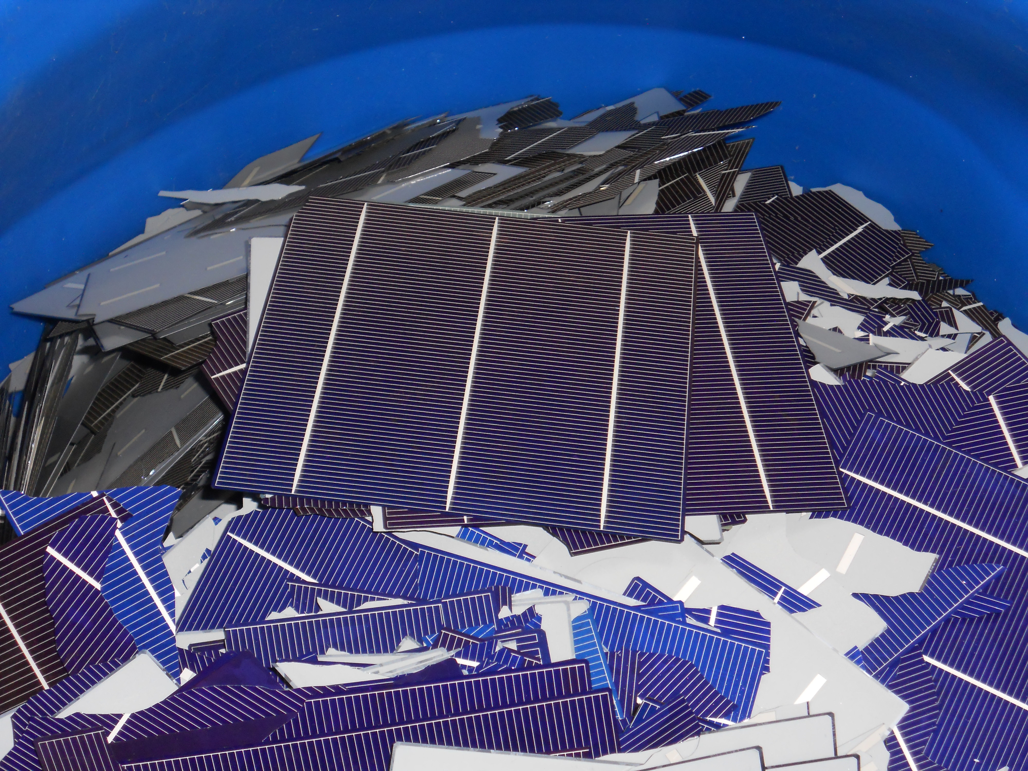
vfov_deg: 22.6
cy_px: 386
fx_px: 1930
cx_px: 514
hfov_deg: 29.8
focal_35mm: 65
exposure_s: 1/30
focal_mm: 11.7
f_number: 5.3
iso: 200
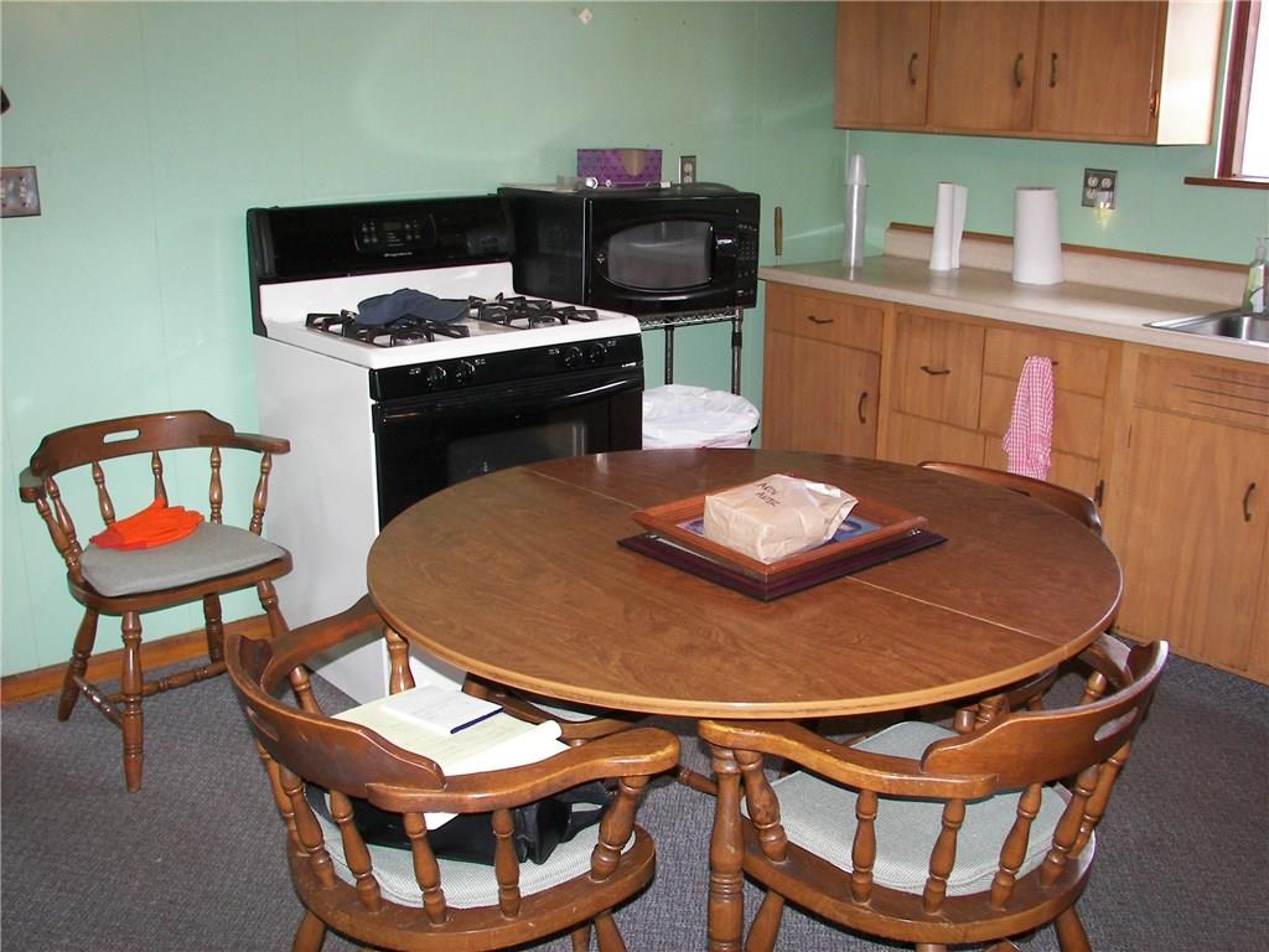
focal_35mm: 36
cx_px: 634
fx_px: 1320
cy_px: 476
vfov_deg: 39.7
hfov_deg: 51.4
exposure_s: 1/30
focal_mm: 6
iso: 100
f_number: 2.8
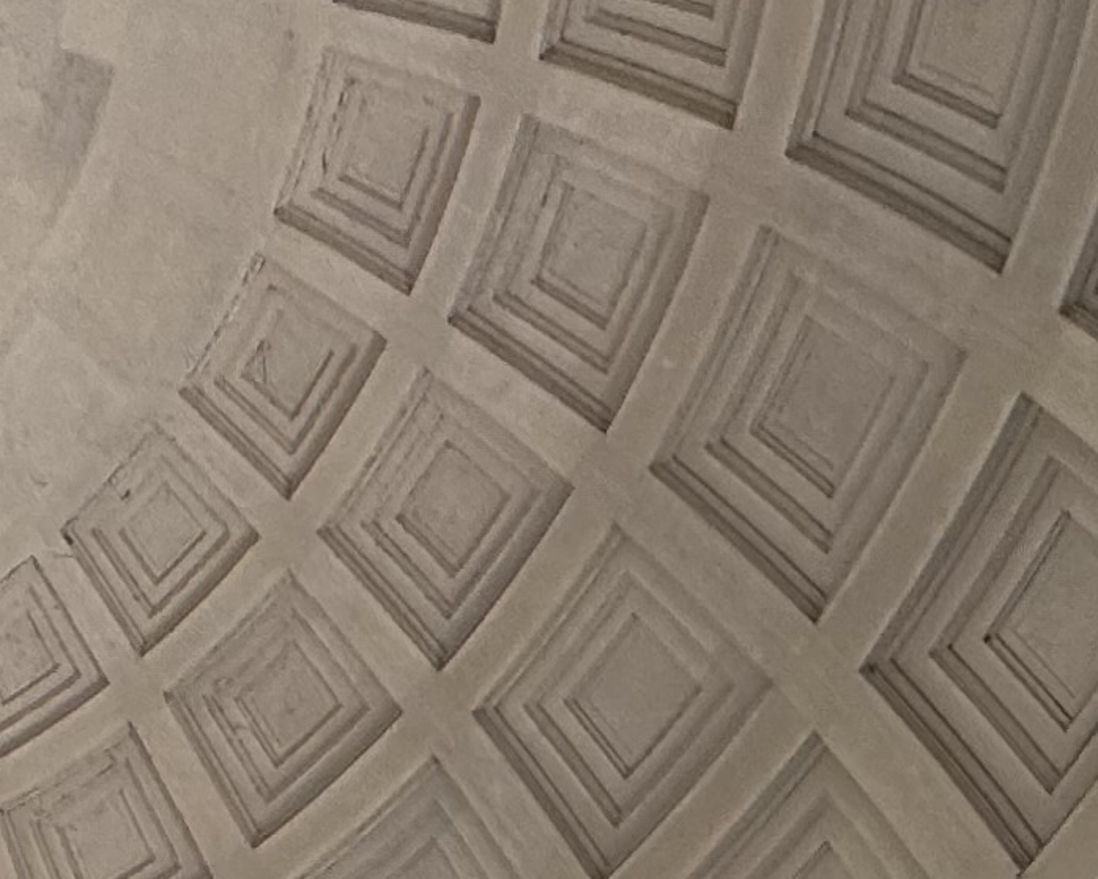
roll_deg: -2.0
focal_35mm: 79
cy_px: 2083
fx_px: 2568
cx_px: -427
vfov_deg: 13.9
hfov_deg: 21.3
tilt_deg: +25.2
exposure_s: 1/130
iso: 40
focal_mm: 2.22
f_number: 2.2
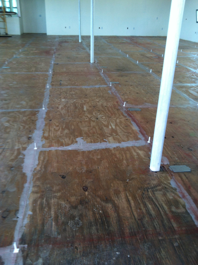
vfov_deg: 52.7
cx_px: 99
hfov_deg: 40.6
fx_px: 268
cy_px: 132
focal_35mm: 35
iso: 80
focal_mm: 3.85
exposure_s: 1/17
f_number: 2.8
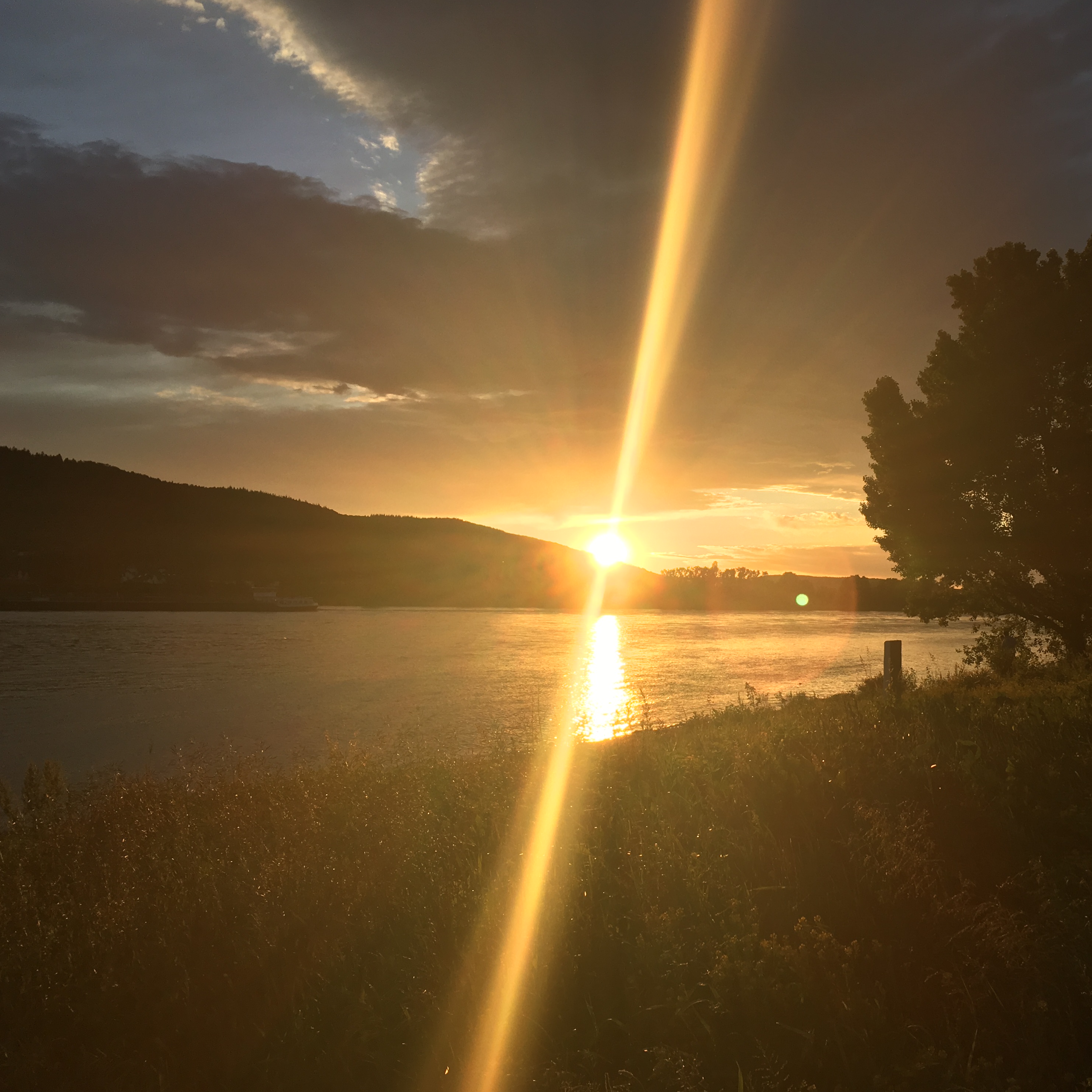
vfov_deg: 47.2
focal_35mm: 35
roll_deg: -0.7
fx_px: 1249
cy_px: 554
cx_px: 697
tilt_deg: +0.9
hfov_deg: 46.7
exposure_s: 1/864
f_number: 2.2
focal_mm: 4.15
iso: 25
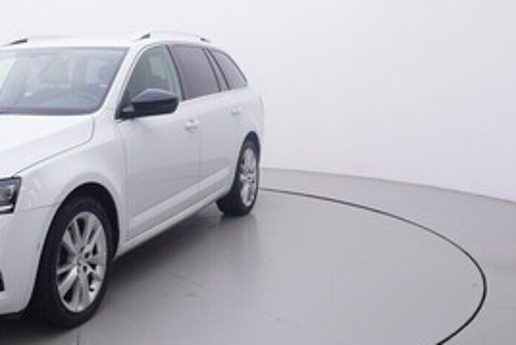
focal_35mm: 46
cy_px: 149
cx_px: 84
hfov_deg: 40.5
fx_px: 660
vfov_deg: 29.2
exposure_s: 1/80
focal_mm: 15
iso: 200
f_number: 5
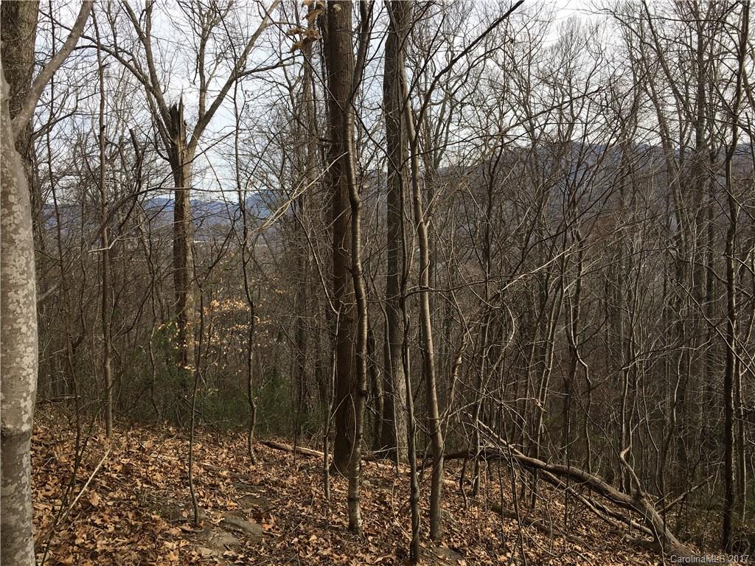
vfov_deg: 48.2
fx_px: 633
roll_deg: +1.1
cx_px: 378
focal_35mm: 29
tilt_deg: -5.9
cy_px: 283
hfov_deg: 61.7
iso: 25
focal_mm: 4.15
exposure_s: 1/705
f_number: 2.2
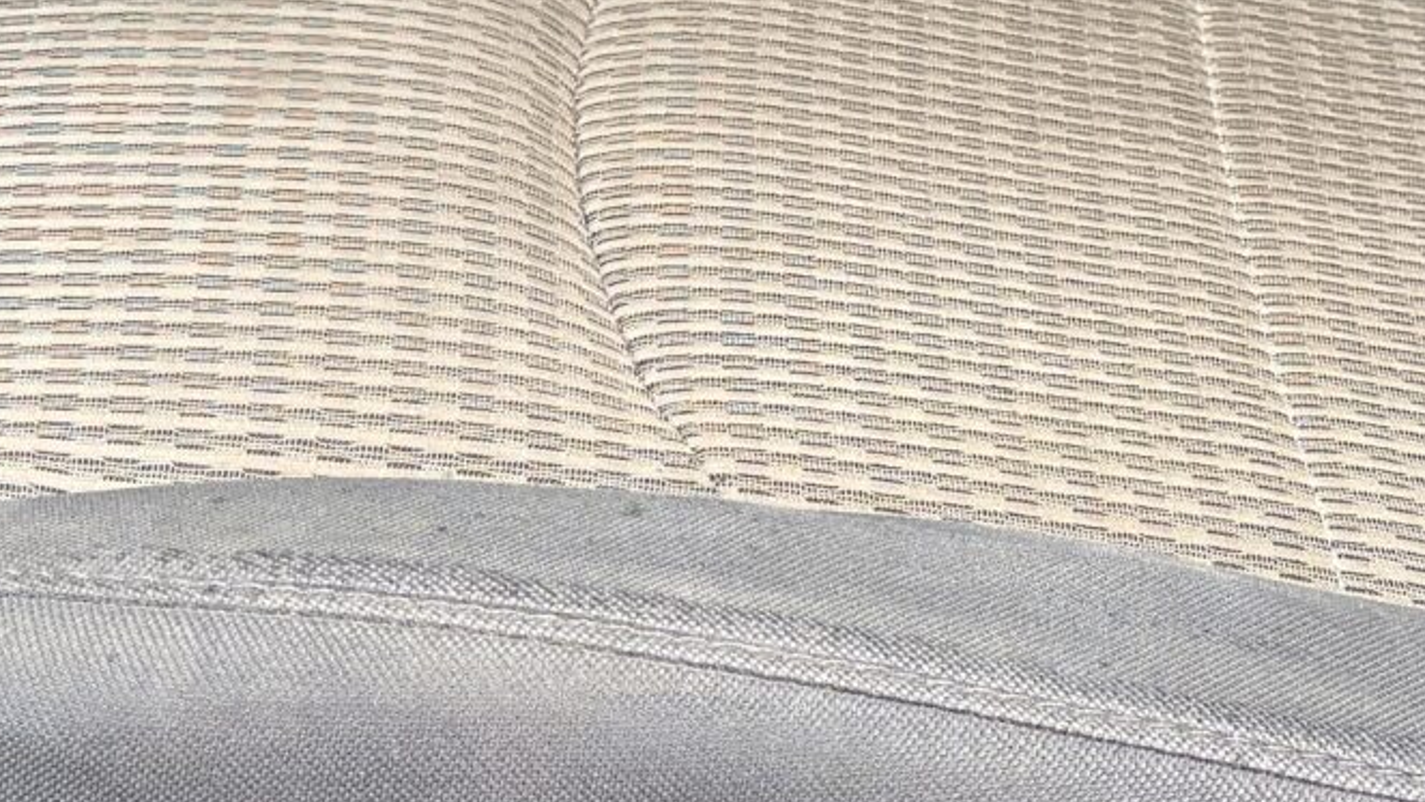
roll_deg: -0.3
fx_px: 3816
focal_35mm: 101
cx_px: 825
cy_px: -131
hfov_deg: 21.1
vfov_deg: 11.8
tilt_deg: -21.9
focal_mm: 6.76
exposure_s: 1/121
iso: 64
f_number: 1.78
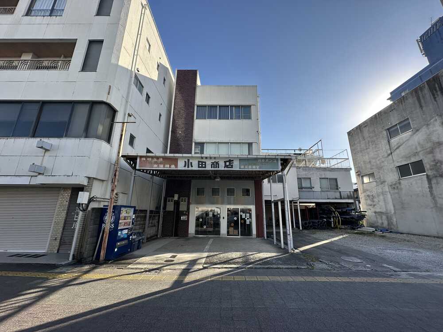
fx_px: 179
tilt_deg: +15.9
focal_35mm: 14
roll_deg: -0.2
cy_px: 166
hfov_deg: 102.1
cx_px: 222
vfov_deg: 85.7
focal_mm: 2.22
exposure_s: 1/1043
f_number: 2.2
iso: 50
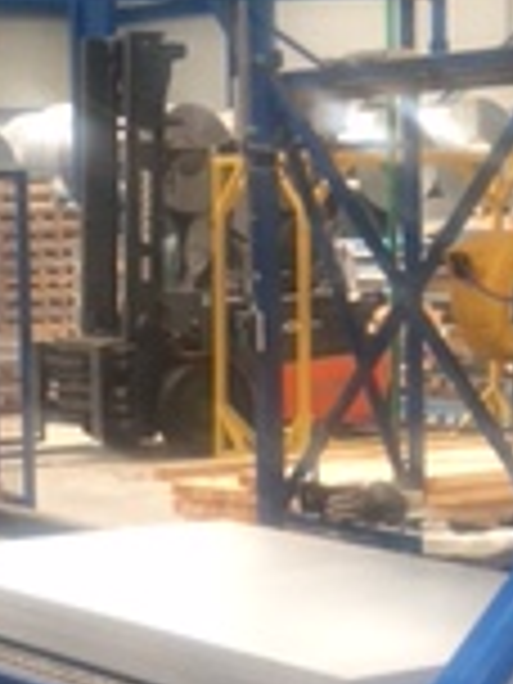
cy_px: 621
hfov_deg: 12.1
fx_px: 2411
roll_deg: +1.0
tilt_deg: -7.6
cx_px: 112
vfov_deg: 15.9
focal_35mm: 122
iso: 40
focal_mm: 4.15
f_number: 2.2
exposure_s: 1/17
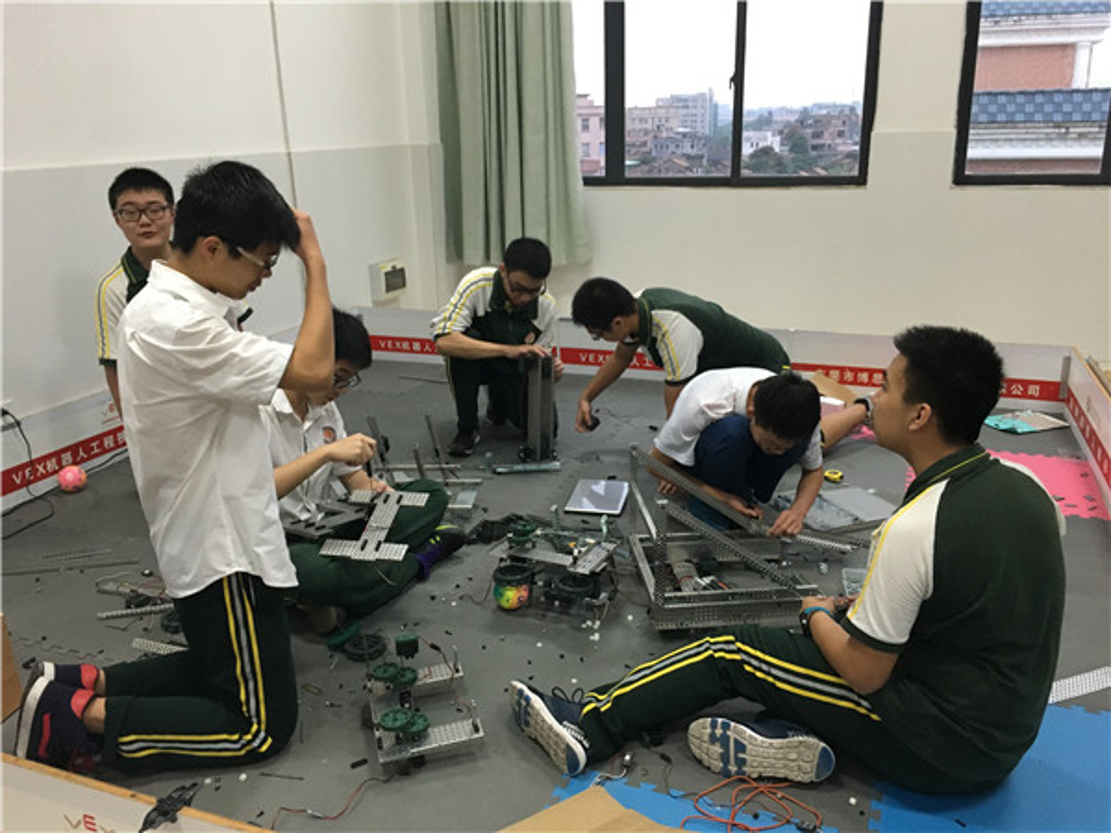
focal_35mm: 29
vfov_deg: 48.2
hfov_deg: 61.7
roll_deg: +0.6
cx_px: 556
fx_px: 931
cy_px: 416
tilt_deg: -17.7
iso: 250
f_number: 2.2
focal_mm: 4.15
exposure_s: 1/33
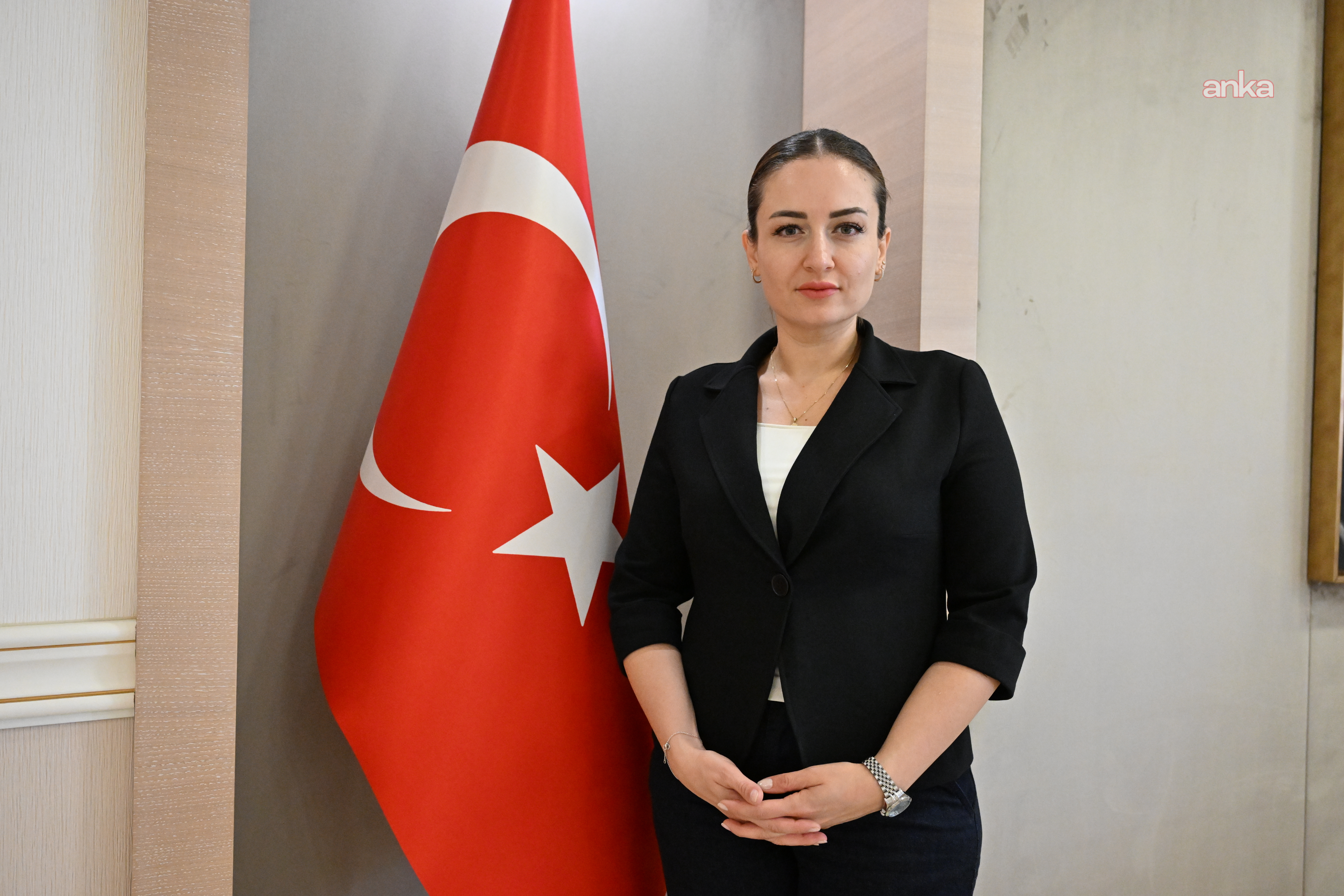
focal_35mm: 30
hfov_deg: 61.9
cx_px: 672
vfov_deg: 43.6
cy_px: 448
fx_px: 1120
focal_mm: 30
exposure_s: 1/320
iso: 5000
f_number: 4
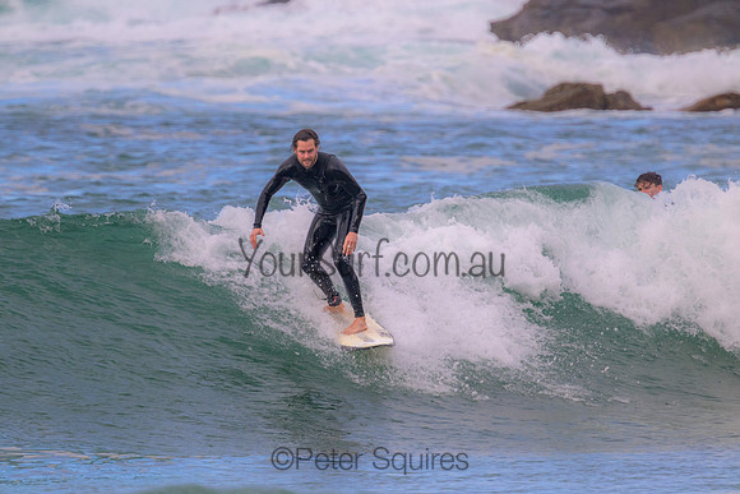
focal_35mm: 800
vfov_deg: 1.7
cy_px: 247
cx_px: 370
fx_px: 16448
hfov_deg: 2.6
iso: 1600
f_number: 11
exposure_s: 1/1250
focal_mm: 800
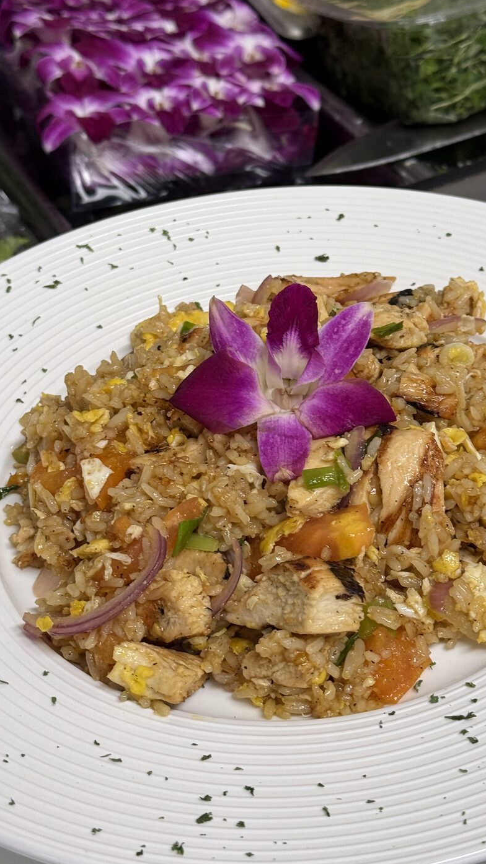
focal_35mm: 60
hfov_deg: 20.0
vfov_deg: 34.9
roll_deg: +2.7
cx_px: 297
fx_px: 1376
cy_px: 388
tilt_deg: -39.0
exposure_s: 1/60
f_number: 1.78
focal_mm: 6.76
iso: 64
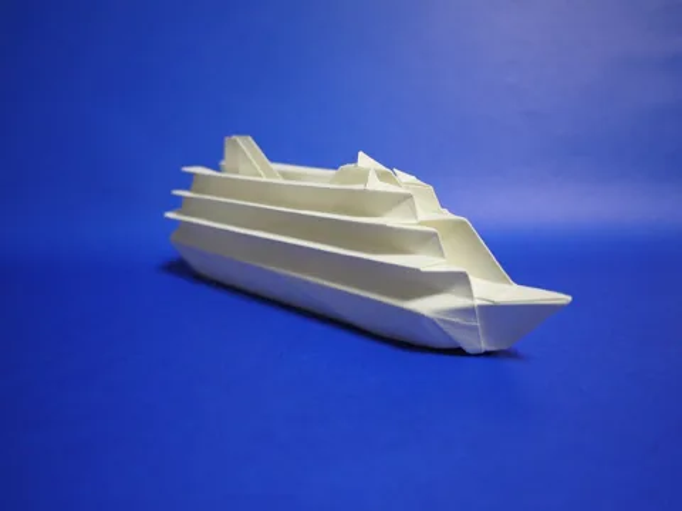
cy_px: 256
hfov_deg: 63.4
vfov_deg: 49.7
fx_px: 552
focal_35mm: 28
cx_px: 341
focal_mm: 14
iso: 800
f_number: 2.5
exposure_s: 1/60
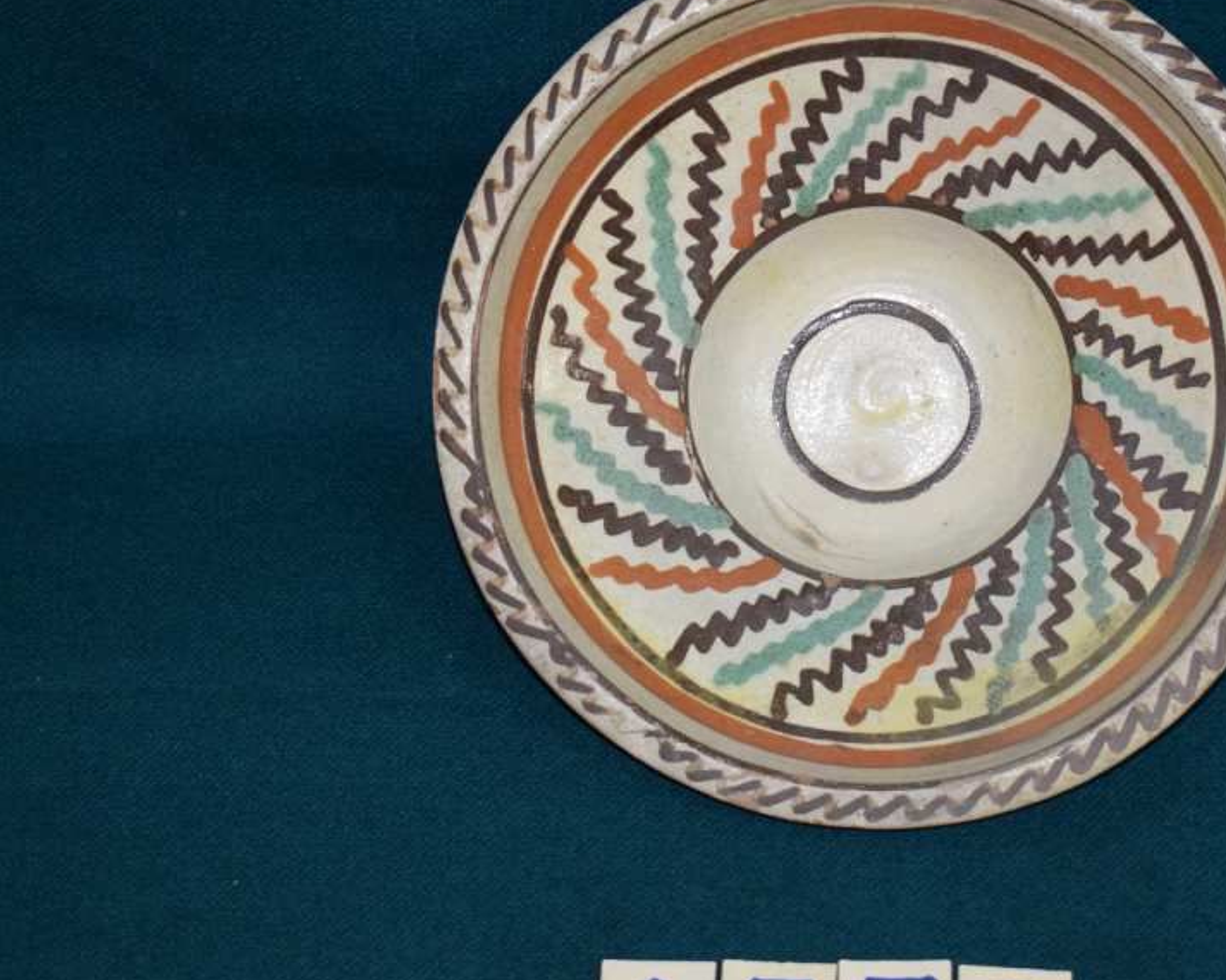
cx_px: 892
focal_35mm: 109
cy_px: 468
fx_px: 3954
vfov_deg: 14.1
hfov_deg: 17.5
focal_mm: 46
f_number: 5.3
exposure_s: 1/60
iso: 1800
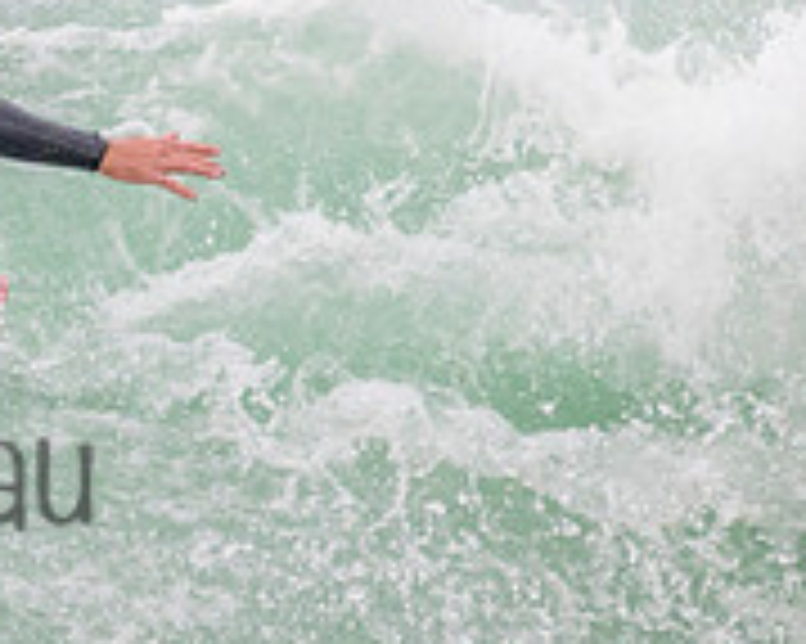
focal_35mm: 3307
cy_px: 277
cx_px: -453
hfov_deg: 0.6
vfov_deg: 0.5
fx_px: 78844
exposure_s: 1/2000
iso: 1800
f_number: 11
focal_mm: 800
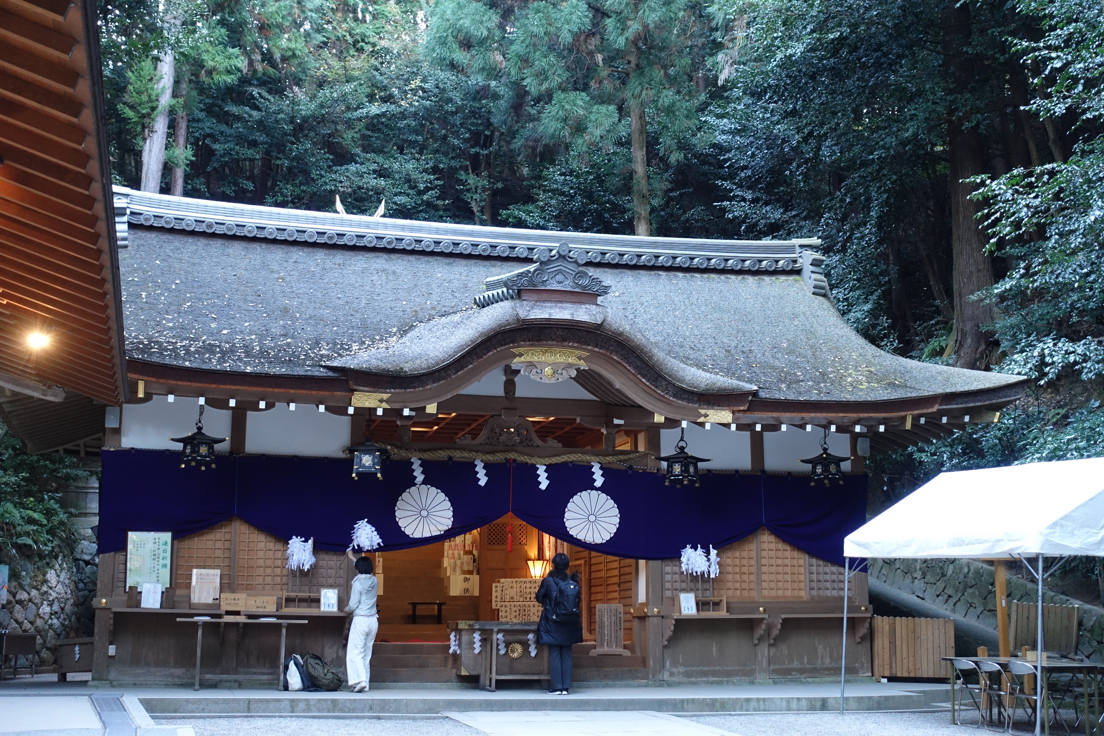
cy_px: 368
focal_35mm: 47
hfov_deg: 41.9
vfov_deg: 28.6
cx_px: 552
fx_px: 1441
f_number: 2.8
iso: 800
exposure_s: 1/30
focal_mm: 17.27
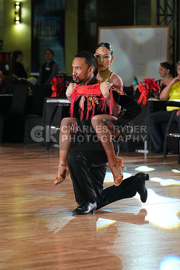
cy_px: 135
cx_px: 90
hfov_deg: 7.4
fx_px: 1387
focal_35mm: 185
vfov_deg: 11.1
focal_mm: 185
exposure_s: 1/400
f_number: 6.3
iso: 8000
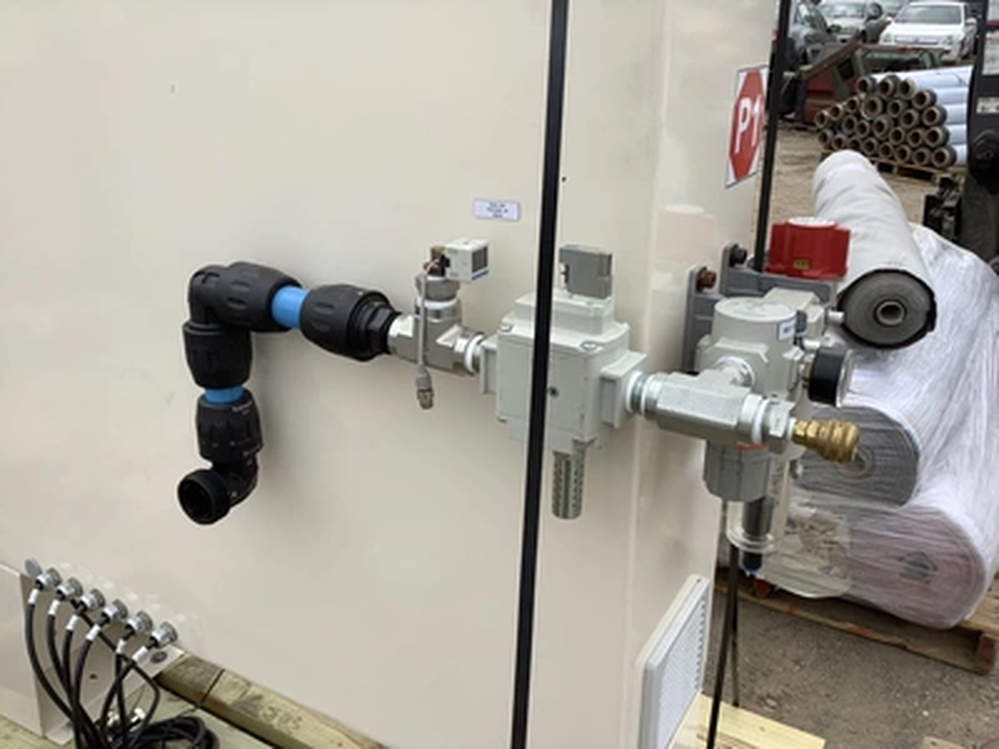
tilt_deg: -22.2
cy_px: 374
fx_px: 895
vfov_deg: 45.4
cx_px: 500
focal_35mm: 31
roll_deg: -0.2
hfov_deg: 58.4
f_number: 2.4
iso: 25
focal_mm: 3.3
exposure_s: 1/691
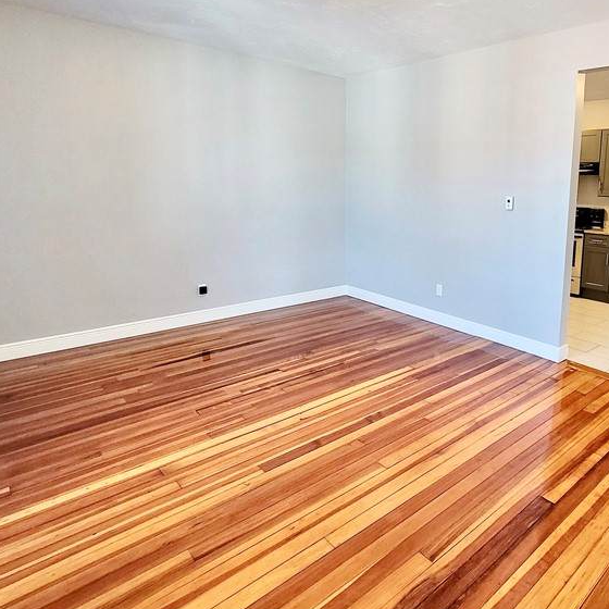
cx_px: 413
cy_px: 254
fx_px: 418
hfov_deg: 69.8
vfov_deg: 71.6
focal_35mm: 21
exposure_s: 1/60
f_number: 2.2
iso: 400
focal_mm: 2.2
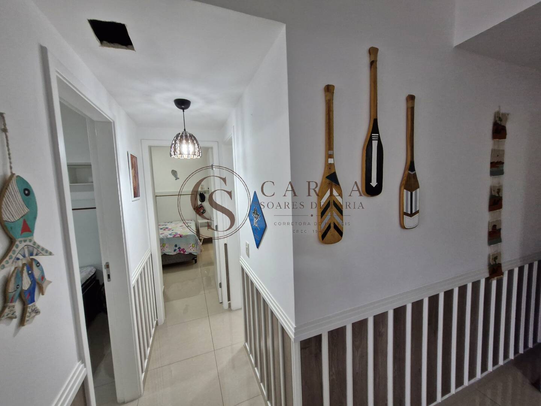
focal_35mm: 13
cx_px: 270
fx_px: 203
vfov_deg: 89.9
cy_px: 203
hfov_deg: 106.2
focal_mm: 1.74
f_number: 2.2
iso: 250
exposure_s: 1/60
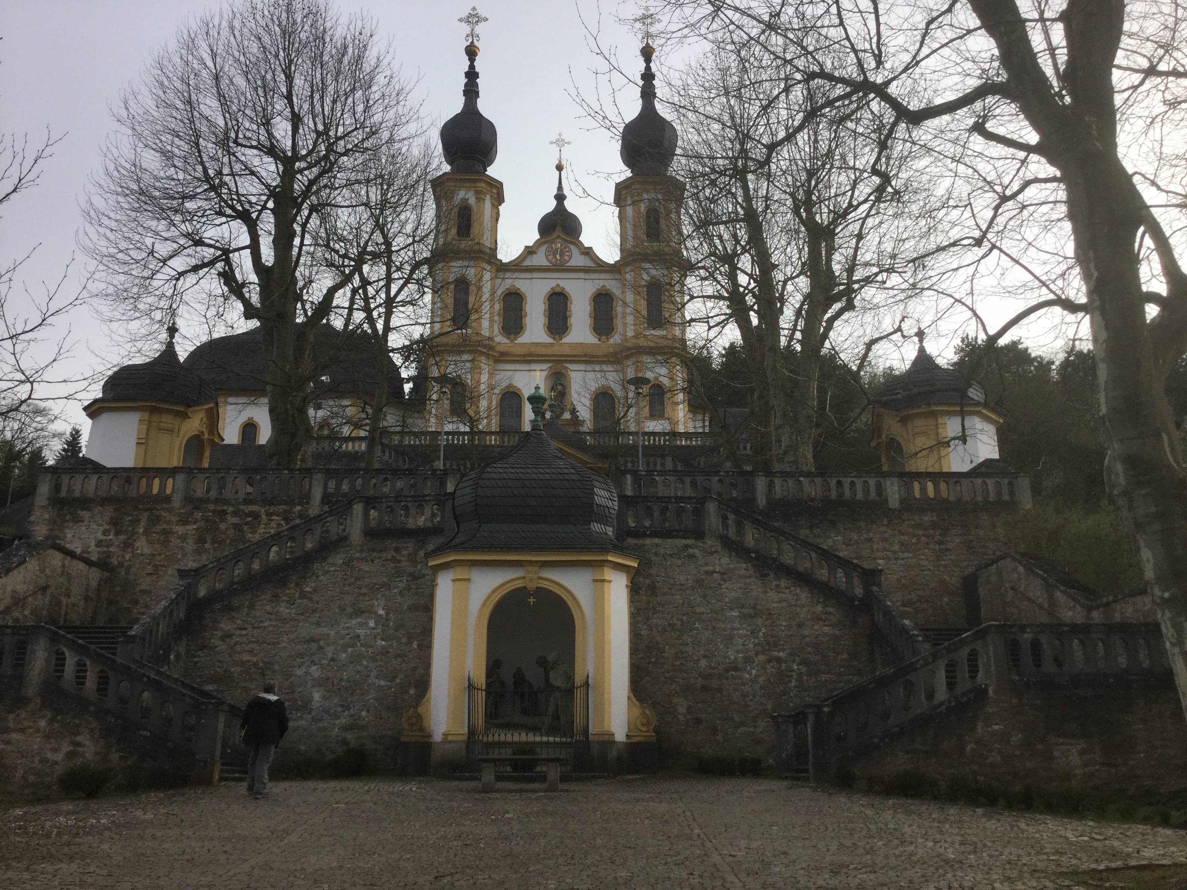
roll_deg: +1.6
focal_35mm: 31
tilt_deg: +19.7
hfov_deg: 58.4
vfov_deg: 45.4
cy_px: 445
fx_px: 1063
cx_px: 594
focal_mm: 3.3
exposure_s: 1/547
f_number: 2.4
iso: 25
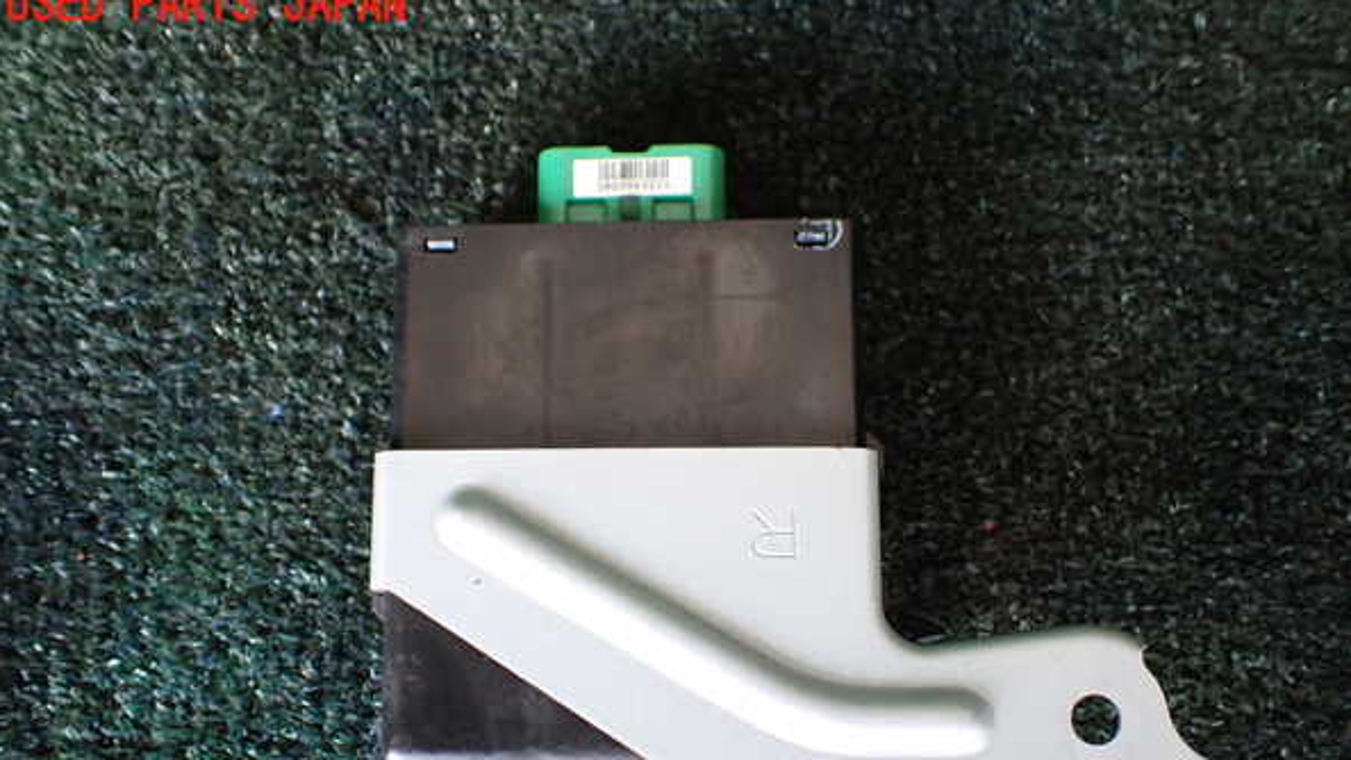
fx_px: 1182
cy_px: 489
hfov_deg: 59.5
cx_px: 676
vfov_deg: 35.4
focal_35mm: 33
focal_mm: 5.4
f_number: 2.3
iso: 500
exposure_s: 1/125
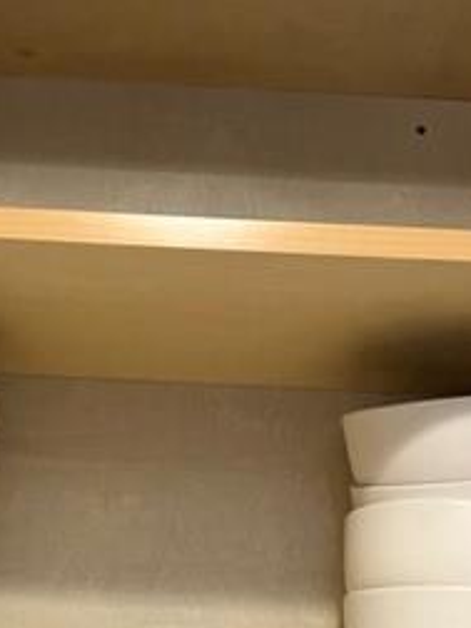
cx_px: 145
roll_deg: -2.3
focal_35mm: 66
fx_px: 1197
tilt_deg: +11.3
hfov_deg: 22.1
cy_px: 471
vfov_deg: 28.9
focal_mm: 5.1
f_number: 1.6
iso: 160
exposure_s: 1/60
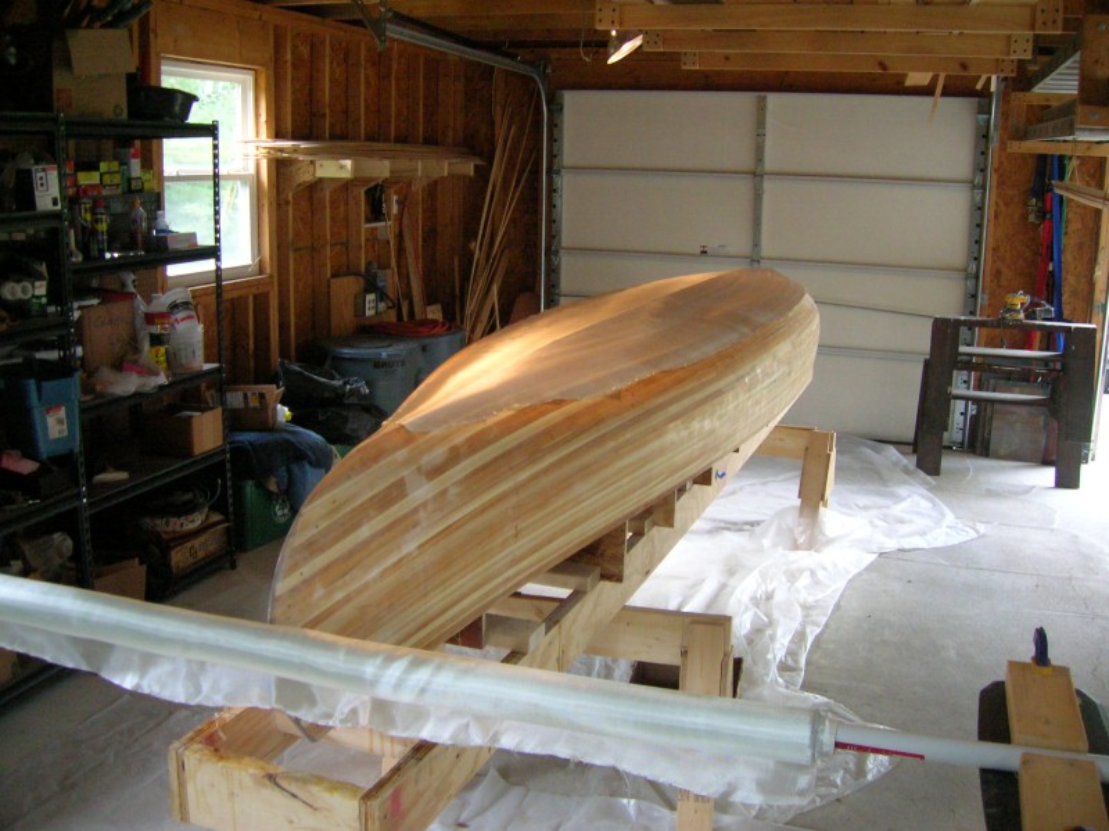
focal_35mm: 34
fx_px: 1089
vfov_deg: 41.8
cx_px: 554
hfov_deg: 54.0
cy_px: 416
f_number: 2.9
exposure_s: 1/65.3
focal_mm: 5.7
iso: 200
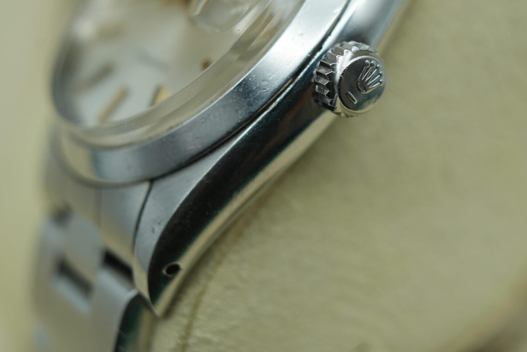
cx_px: 344
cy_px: 94
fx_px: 908
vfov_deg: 21.8
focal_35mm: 62
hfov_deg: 32.2
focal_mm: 35
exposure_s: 1/250
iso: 400
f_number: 5
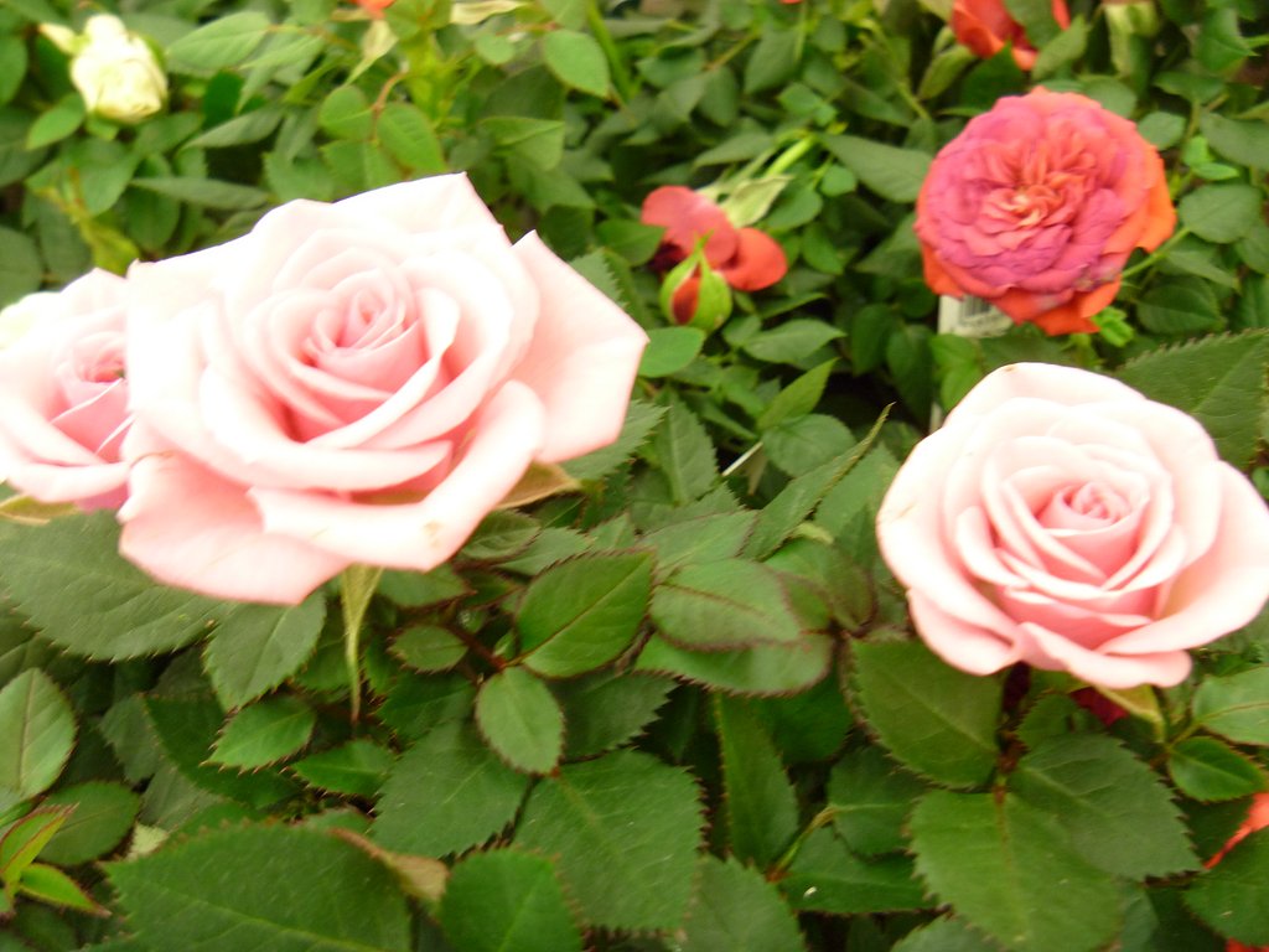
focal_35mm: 38
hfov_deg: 49.0
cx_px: 634
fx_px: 1393
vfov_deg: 37.7
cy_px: 476
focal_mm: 6.8
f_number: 3.6
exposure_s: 1/13
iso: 200
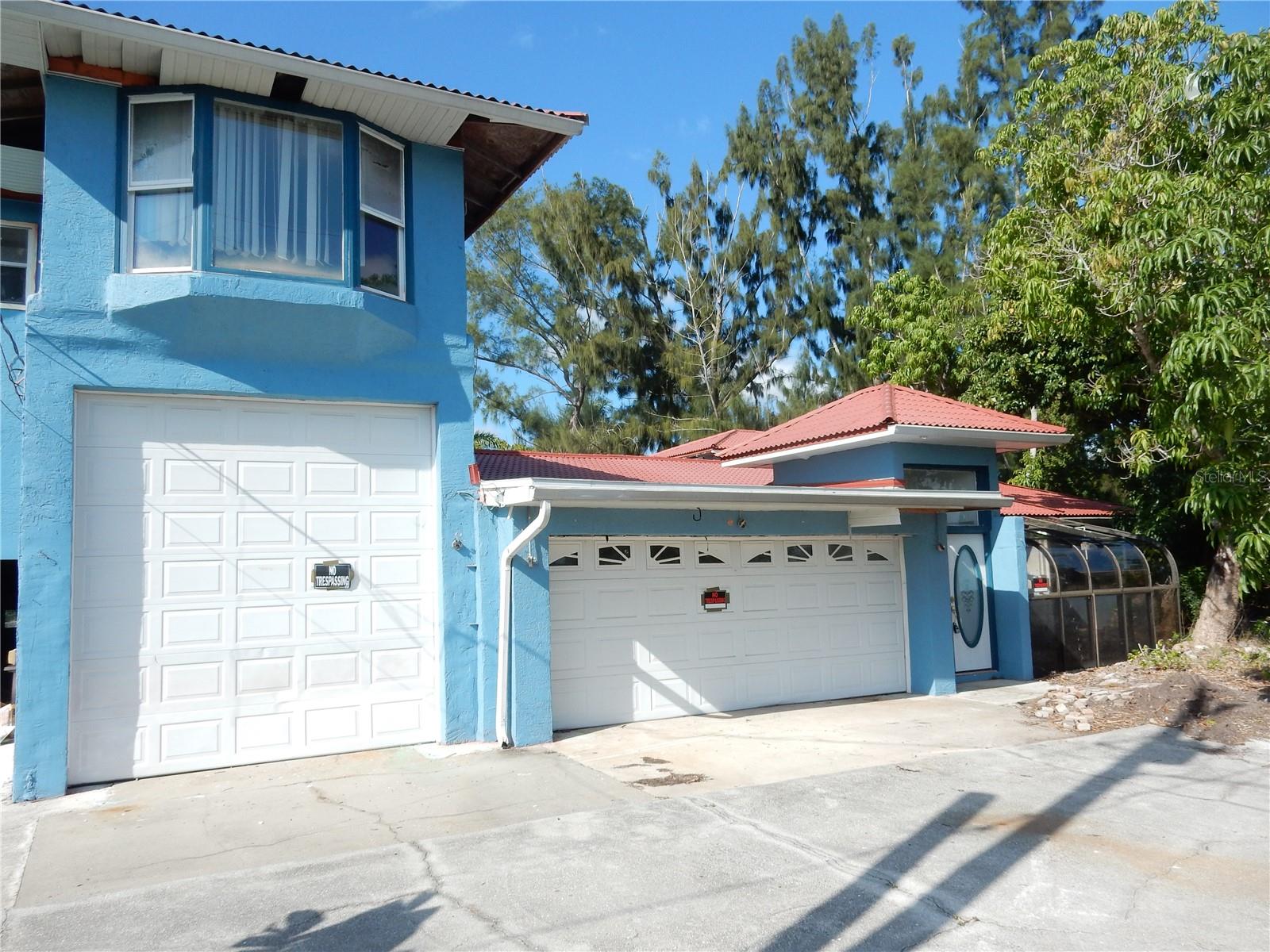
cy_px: 476
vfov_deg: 54.9
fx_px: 917
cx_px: 635
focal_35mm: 25
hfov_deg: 69.4
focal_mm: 4.5
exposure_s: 1/1000
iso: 125
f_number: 3.7
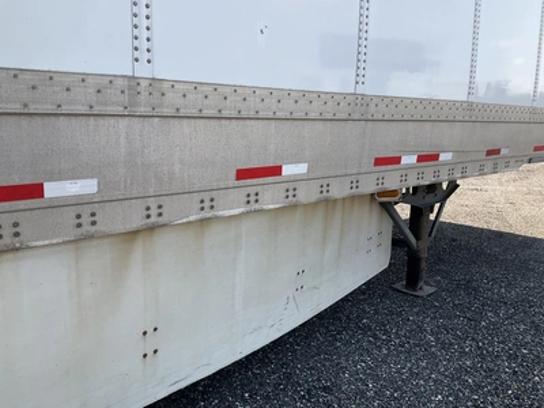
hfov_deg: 61.7
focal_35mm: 29
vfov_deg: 48.2
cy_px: 204
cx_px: 272
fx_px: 456
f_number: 1.8
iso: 25
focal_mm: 3
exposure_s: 1/719
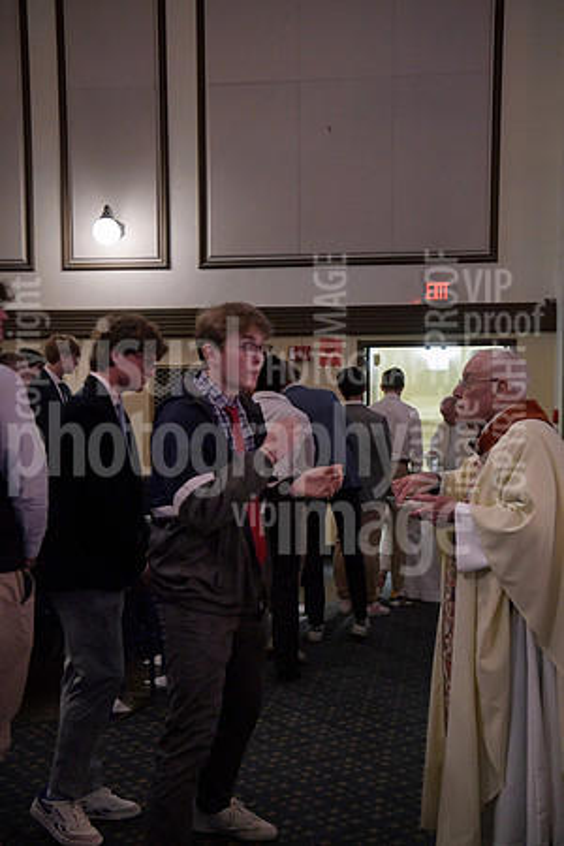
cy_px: 423
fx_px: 1175
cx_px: 282
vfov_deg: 39.6
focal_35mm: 50
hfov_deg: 27.0
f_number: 4.5
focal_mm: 50
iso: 3200
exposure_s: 1/250
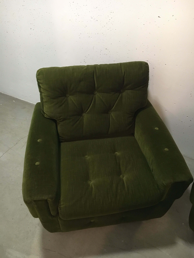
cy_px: 129
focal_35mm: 29
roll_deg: -1.1
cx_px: 97
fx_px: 217
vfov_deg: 61.7
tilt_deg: -40.9
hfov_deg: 48.2
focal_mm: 4.15
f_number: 2.2
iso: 200
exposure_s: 1/24
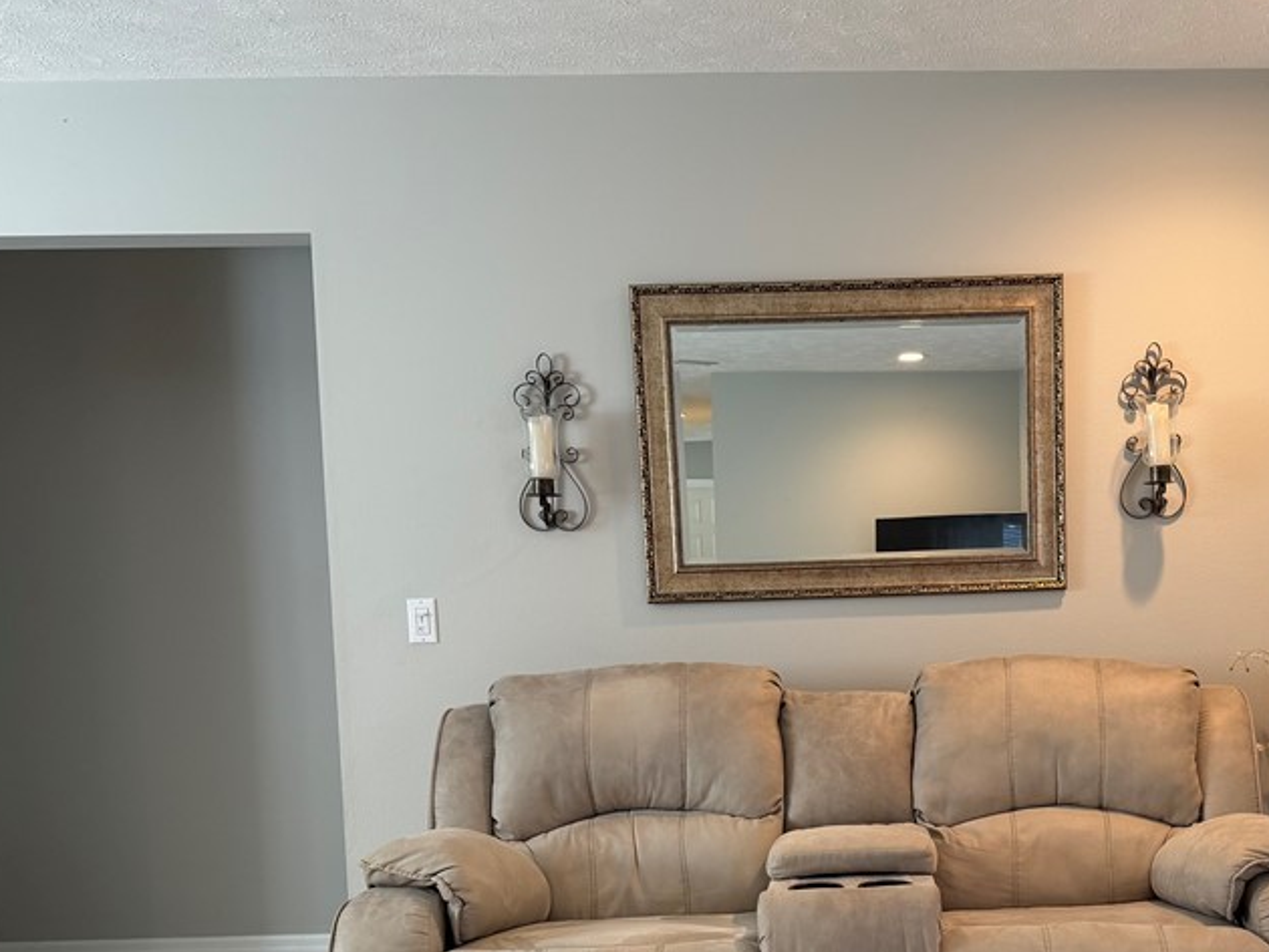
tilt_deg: -5.4
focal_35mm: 39
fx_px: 1430
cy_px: 759
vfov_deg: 35.7
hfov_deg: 46.6
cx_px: 904
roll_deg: +0.9
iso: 200
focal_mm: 6.76
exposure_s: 1/60
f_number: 1.78
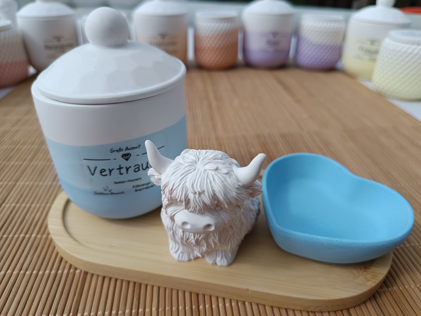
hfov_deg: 71.6
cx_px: 210
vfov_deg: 56.8
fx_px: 292
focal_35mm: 24
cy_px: 158
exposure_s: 1/403
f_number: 1.7
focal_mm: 5.31
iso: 50
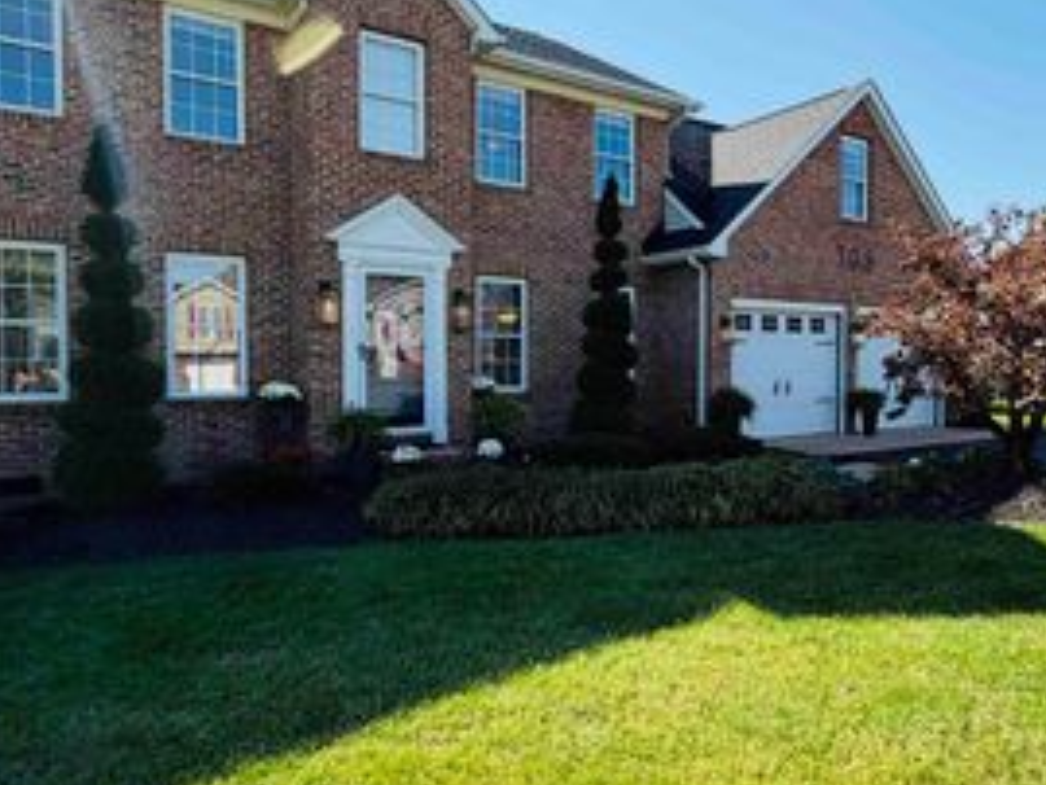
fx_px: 786
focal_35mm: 26
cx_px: 564
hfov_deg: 67.2
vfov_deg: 53.1
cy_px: 383
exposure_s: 1/770
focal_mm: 2.22
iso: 40
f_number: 2.2
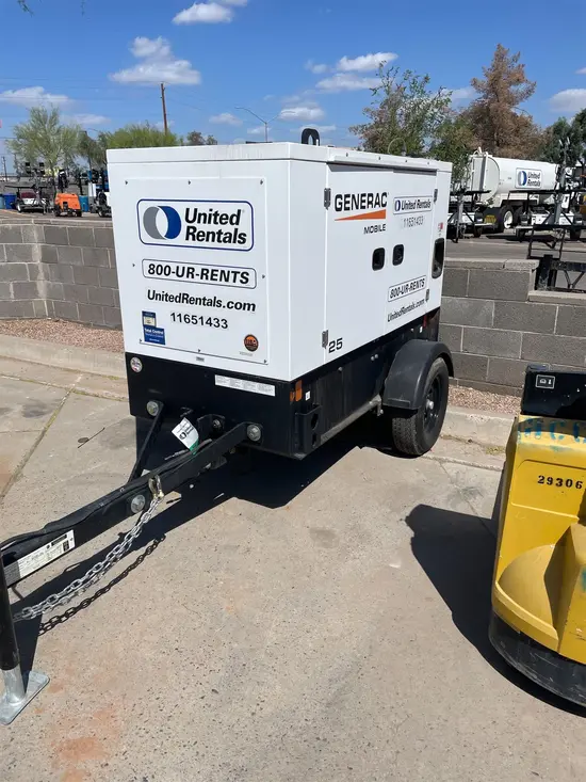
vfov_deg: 67.3
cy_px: 391
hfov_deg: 53.1
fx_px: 587
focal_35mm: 26
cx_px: 293
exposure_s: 1/7813
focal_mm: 4.2
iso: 32
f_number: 1.6
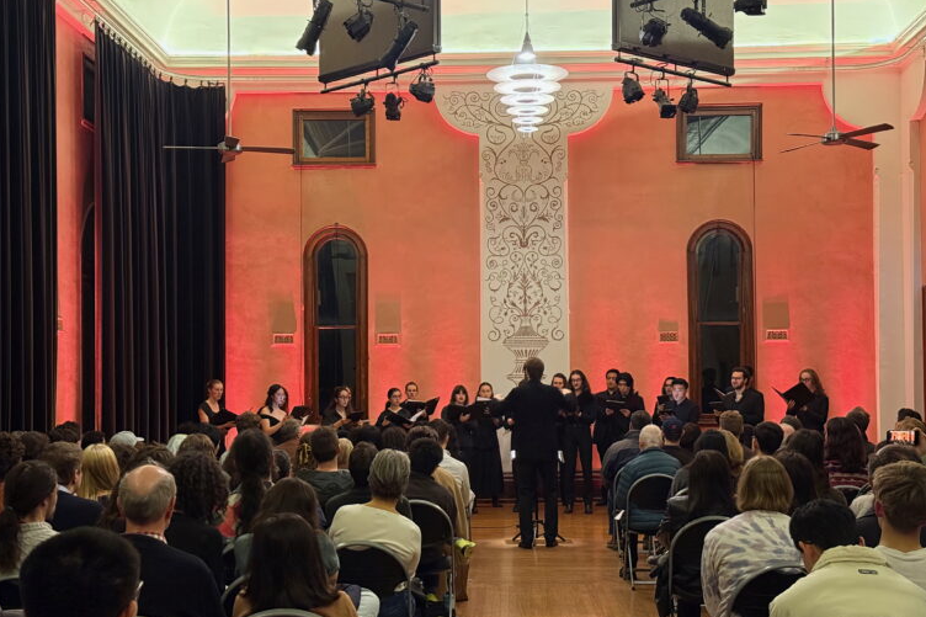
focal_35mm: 51
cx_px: 462
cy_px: 350
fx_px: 1311
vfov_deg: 26.4
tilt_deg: +2.2
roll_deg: +0.3
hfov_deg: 38.9
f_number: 1.78
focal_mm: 6.76
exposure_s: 1/25
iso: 640
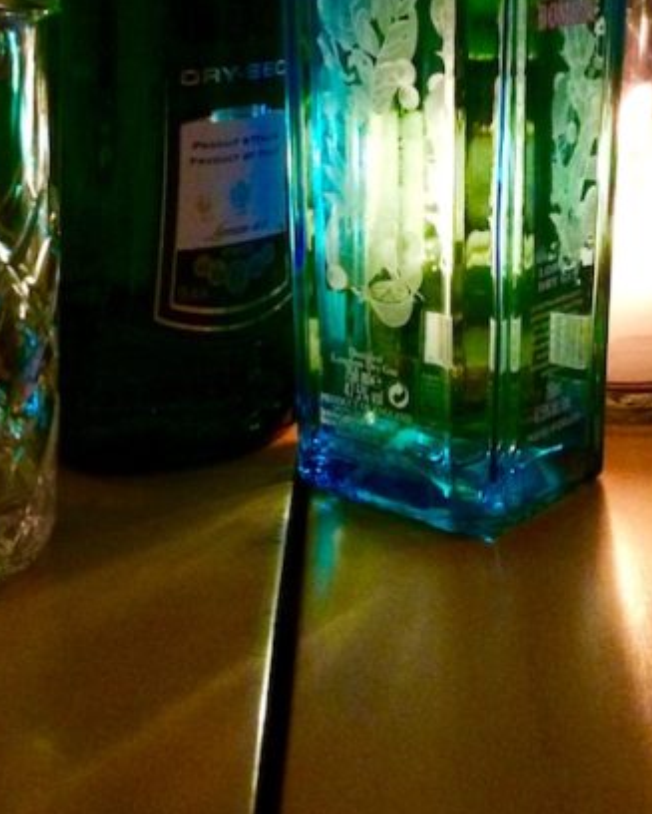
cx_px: 293
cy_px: -72
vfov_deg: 25.0
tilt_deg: -3.8
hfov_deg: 21.6
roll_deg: +1.3
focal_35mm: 71
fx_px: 1711
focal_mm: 4.15
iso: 250
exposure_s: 1/15
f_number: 2.2
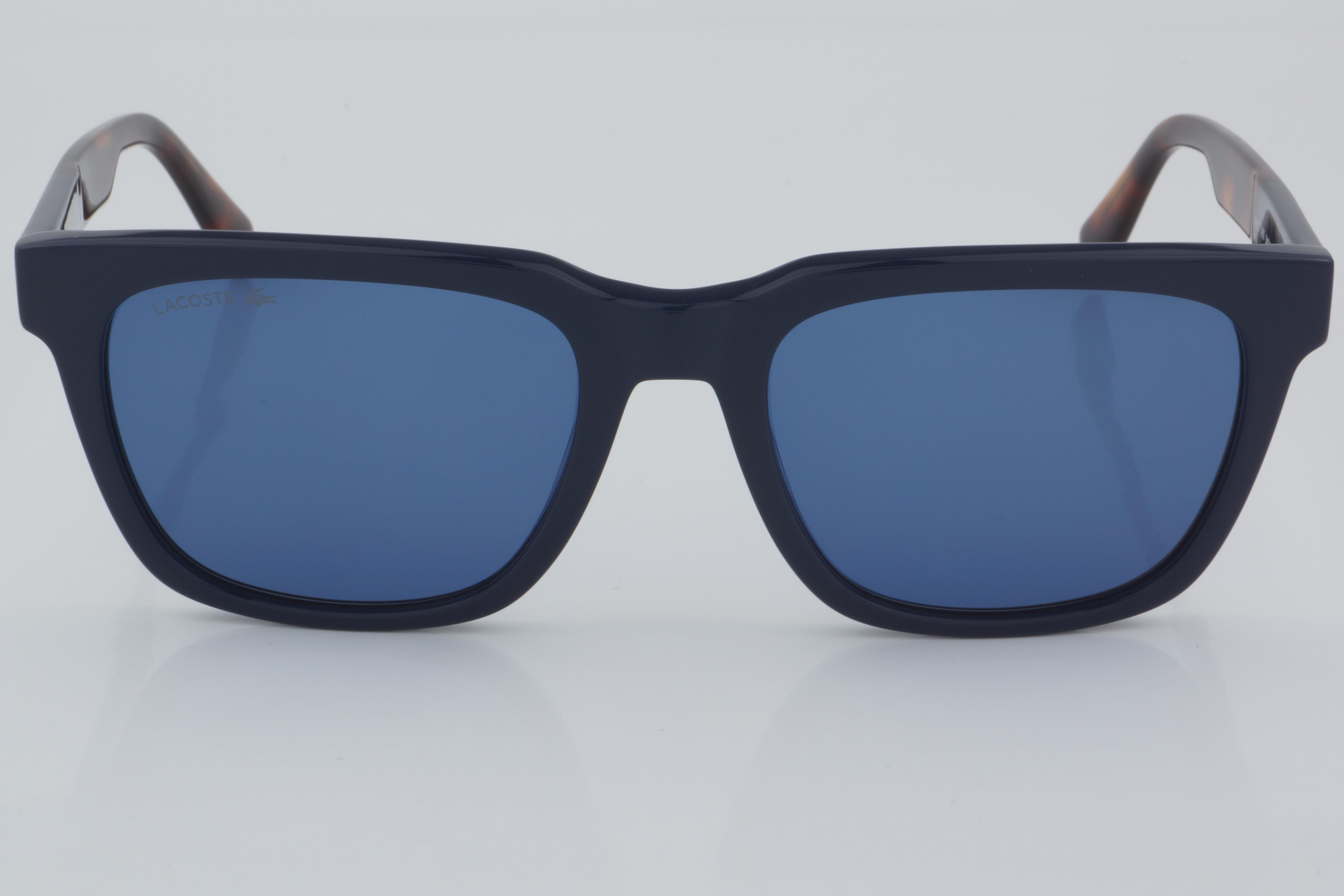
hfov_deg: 24.6
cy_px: 448
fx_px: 3080
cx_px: 672
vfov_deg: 16.6
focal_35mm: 82
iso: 100
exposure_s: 1/4
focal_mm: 55
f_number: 32
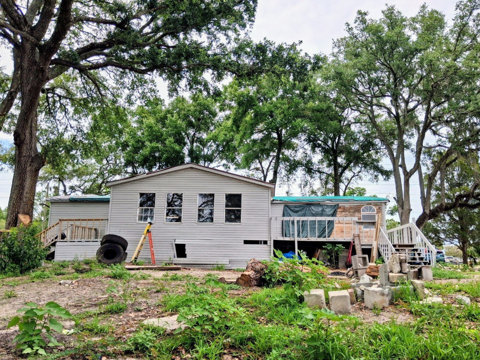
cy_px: 180
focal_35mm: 27
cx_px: 240
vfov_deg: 51.4
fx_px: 374
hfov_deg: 65.3
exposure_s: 1/569
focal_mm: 4
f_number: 1.8
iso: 25
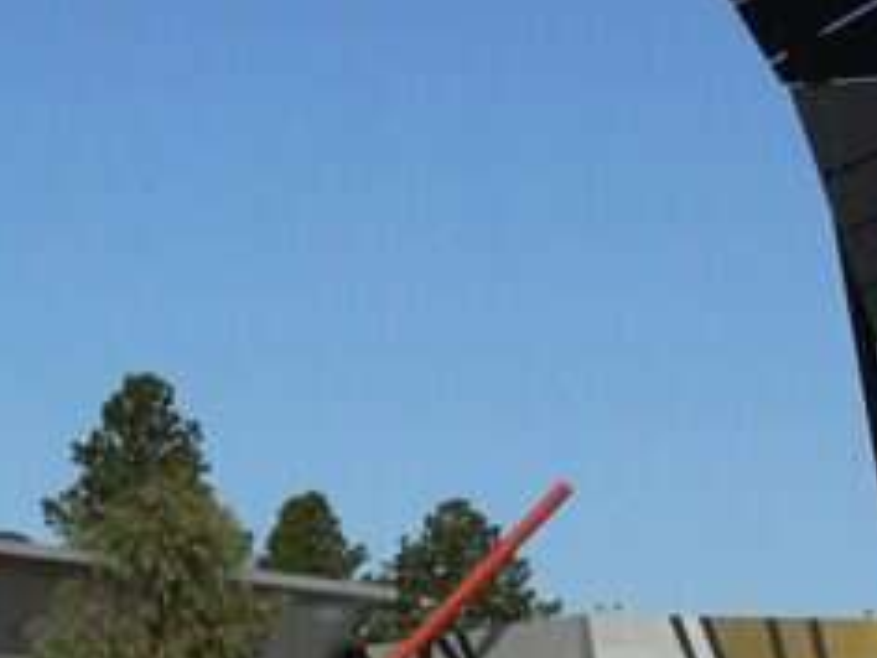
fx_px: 5700
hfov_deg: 8.8
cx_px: 45
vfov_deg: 6.6
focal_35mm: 225
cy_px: 164
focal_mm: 14.6
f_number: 6.3
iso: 100
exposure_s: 1/800
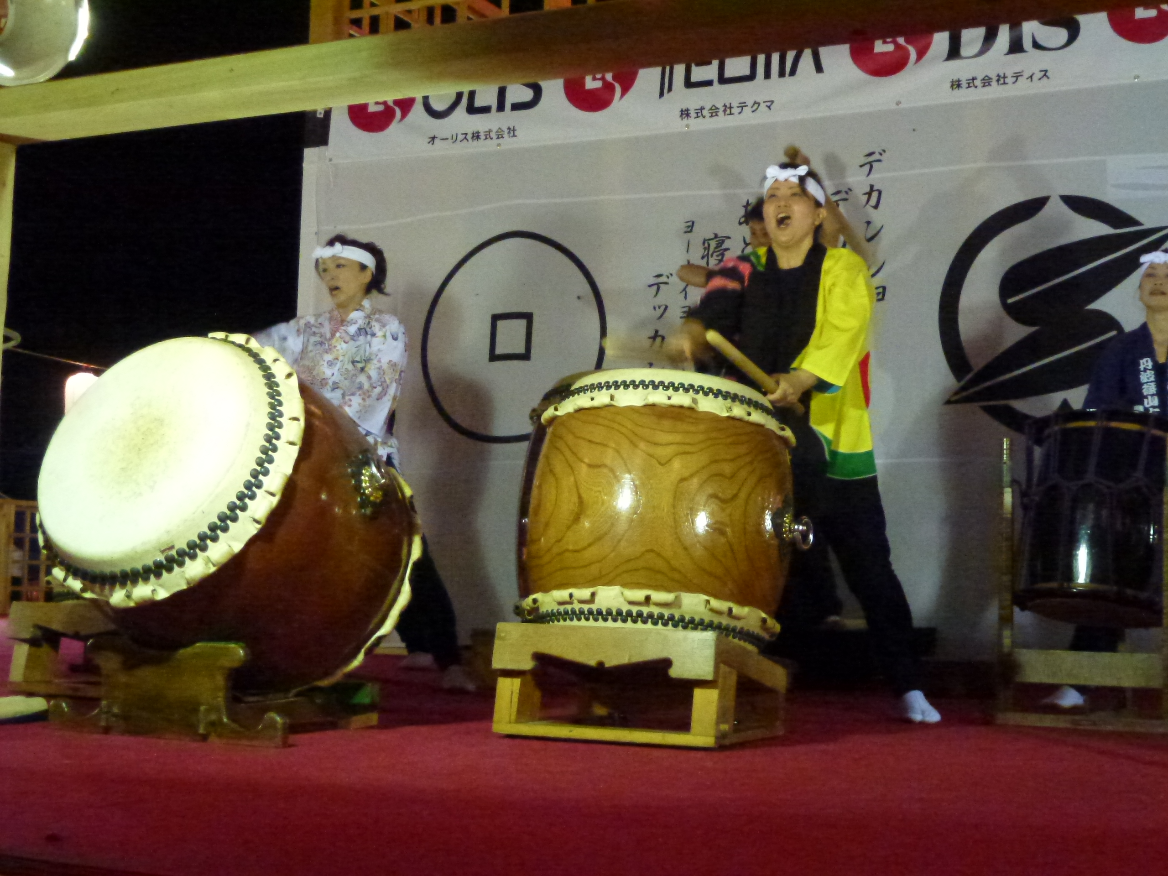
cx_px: 584
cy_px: 438
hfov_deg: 38.9
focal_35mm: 49
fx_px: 1653
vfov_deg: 29.7
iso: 1600
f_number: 4.1
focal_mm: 8.7
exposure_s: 1/60
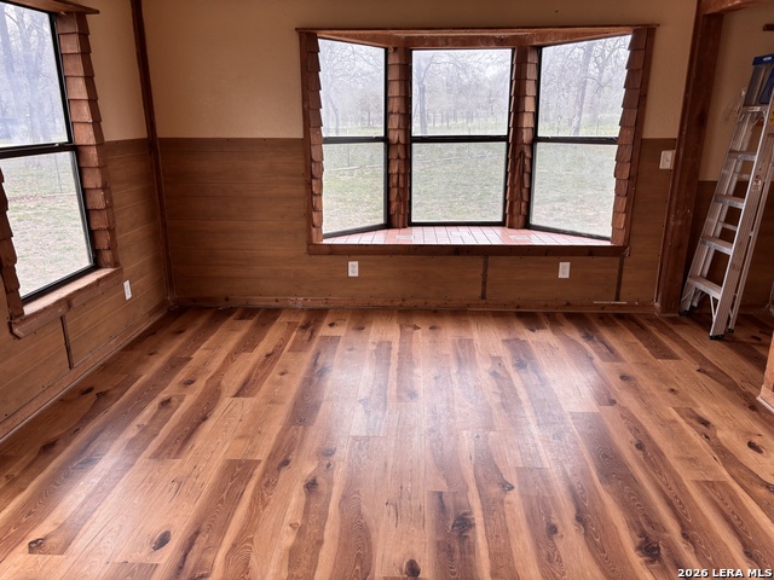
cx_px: 387
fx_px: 581
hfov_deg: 67.3
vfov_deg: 53.1
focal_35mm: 26
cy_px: 290
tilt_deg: -17.1
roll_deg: +0.5
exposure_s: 1/121
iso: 50
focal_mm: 5.96
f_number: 1.6
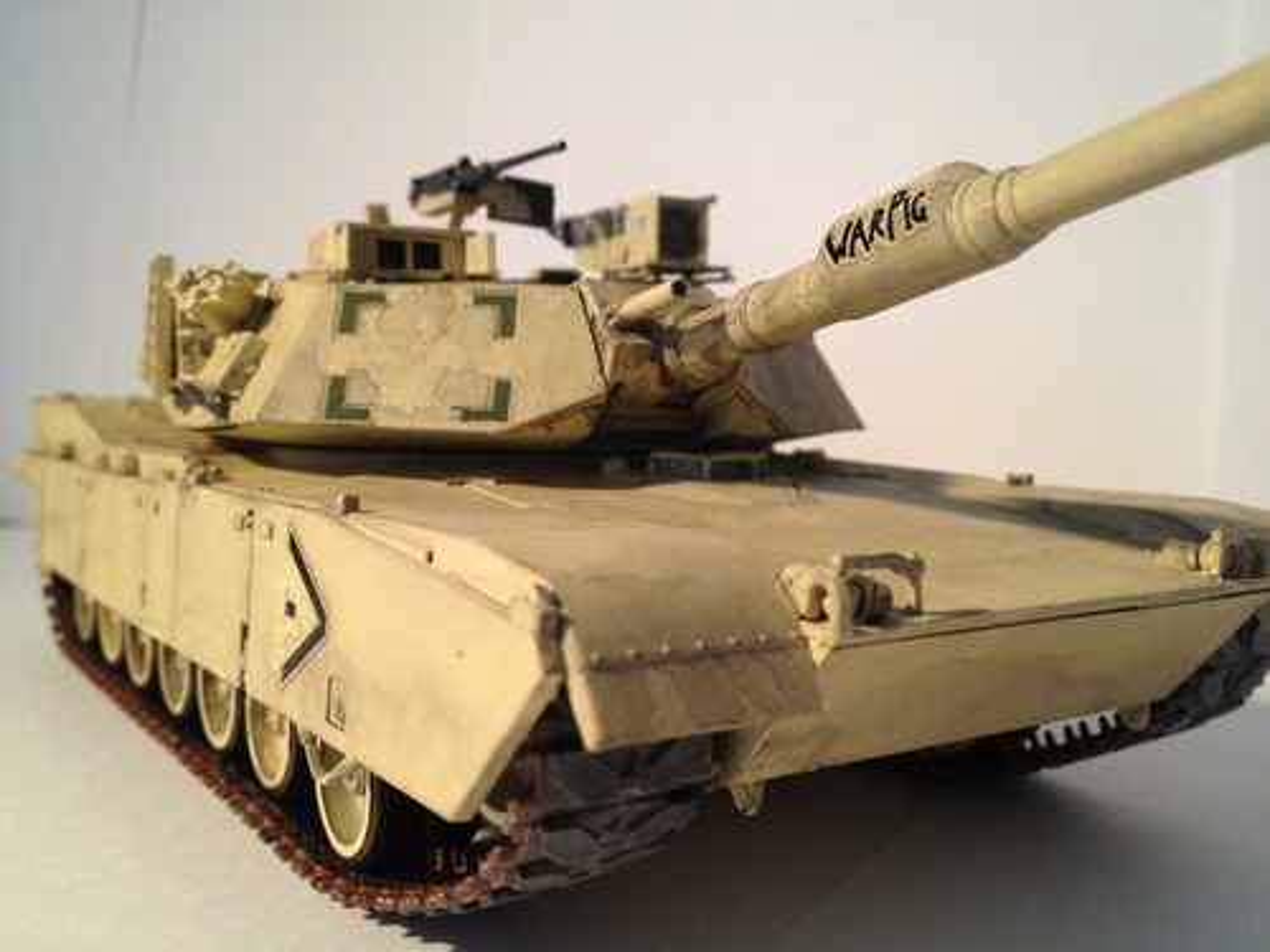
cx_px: 635
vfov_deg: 40.7
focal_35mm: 35
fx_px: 1284
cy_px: 476
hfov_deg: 52.6
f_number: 2.4
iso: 125
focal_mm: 4.28
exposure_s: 1/20
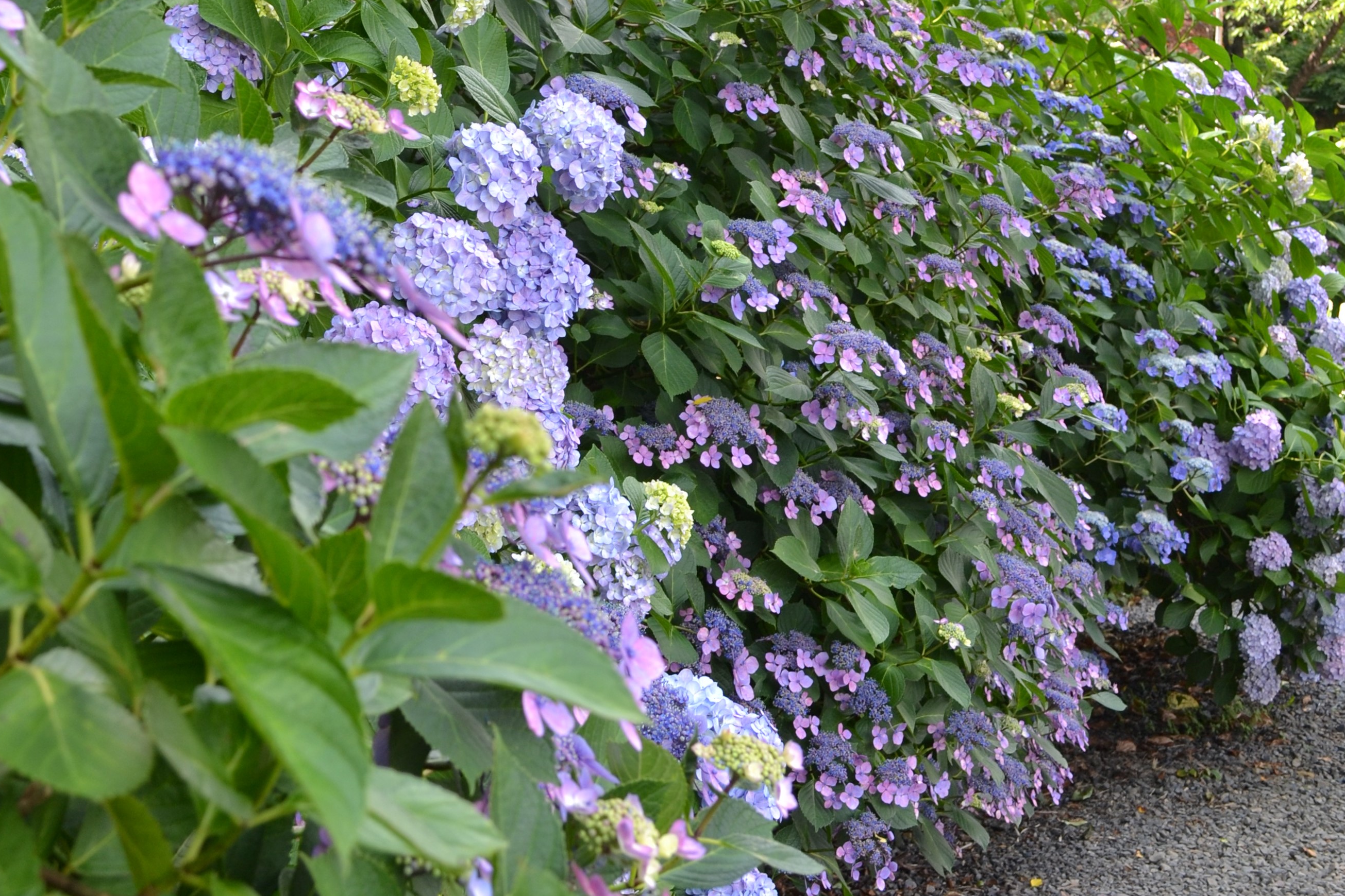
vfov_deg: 25.7
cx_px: 675
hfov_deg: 39.6
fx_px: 1868
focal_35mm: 50
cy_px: 6
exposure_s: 1/60
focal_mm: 22
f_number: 5.6
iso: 125
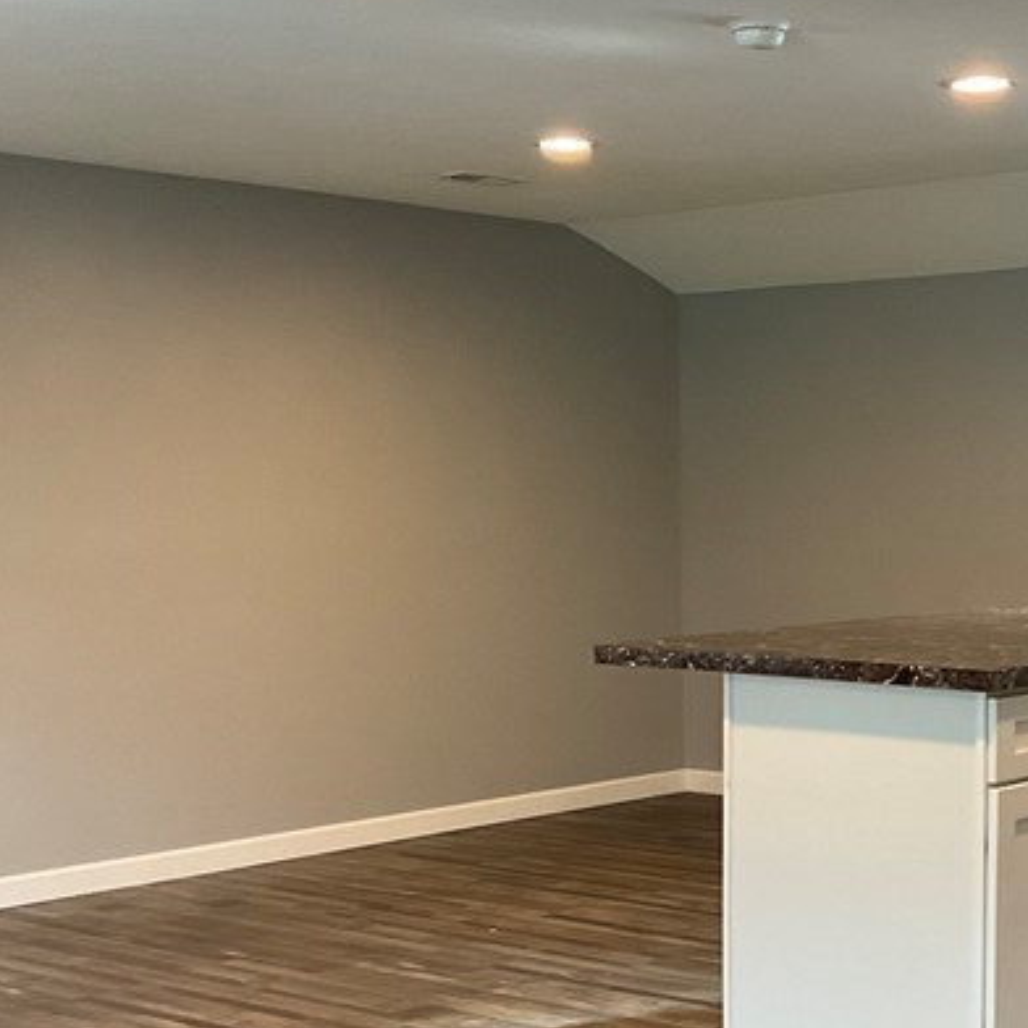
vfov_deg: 25.5
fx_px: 2251
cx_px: 703
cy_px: 716
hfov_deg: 25.6
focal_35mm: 67
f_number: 1.8
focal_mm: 3
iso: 125
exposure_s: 1/60
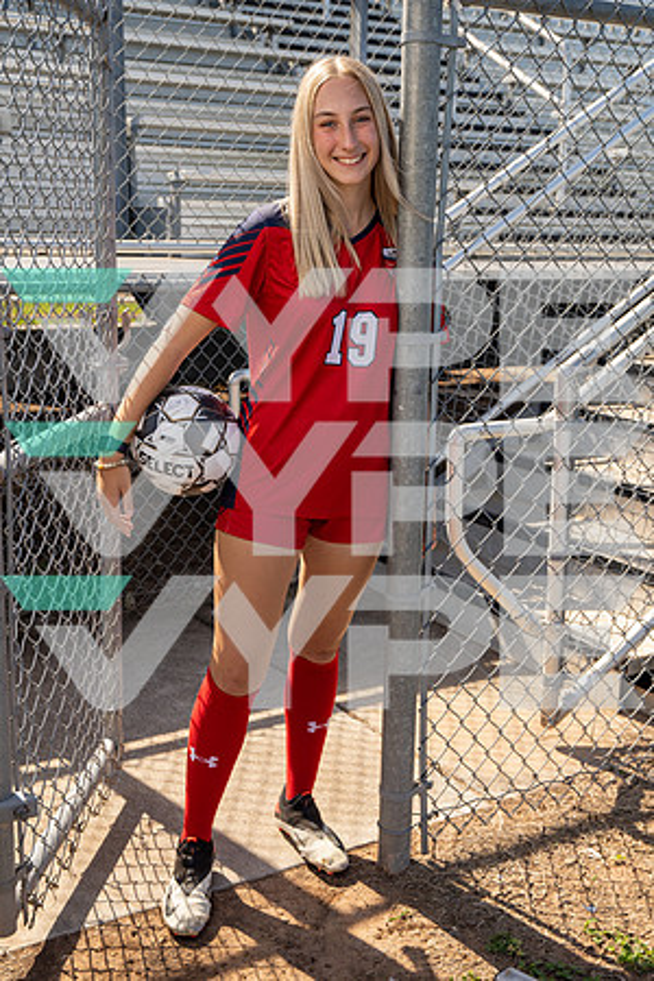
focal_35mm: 43
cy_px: 490
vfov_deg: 45.4
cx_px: 327
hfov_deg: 31.2
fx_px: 1172
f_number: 5.6
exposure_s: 1/200
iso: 100
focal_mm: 43
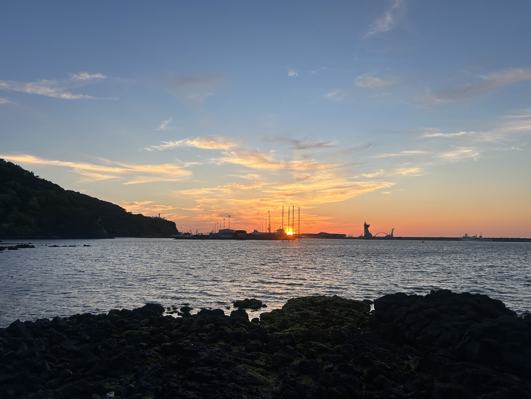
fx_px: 399
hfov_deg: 67.3
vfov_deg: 53.1
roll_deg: -0.4
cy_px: 200
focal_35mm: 26
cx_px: 266
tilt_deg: +4.1
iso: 50
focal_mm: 5.7
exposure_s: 1/991
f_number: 1.5
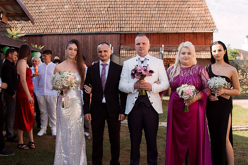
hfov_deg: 52.1
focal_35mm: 37
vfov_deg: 36.2
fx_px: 253
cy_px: 76
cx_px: 134
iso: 100
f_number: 3.5
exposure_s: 1/200
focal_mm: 23
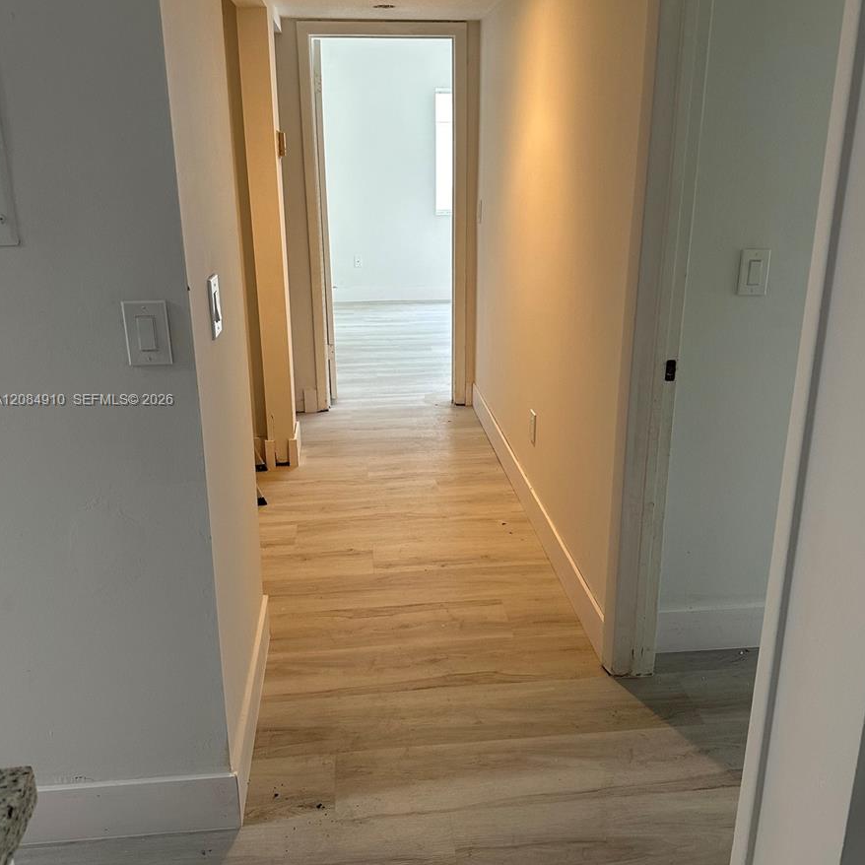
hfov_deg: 55.6
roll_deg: -0.8
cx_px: 434
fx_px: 820
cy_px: 401
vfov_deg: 55.6
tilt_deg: -16.2
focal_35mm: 29
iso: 200
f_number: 1.78
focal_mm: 6.86
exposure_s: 1/120
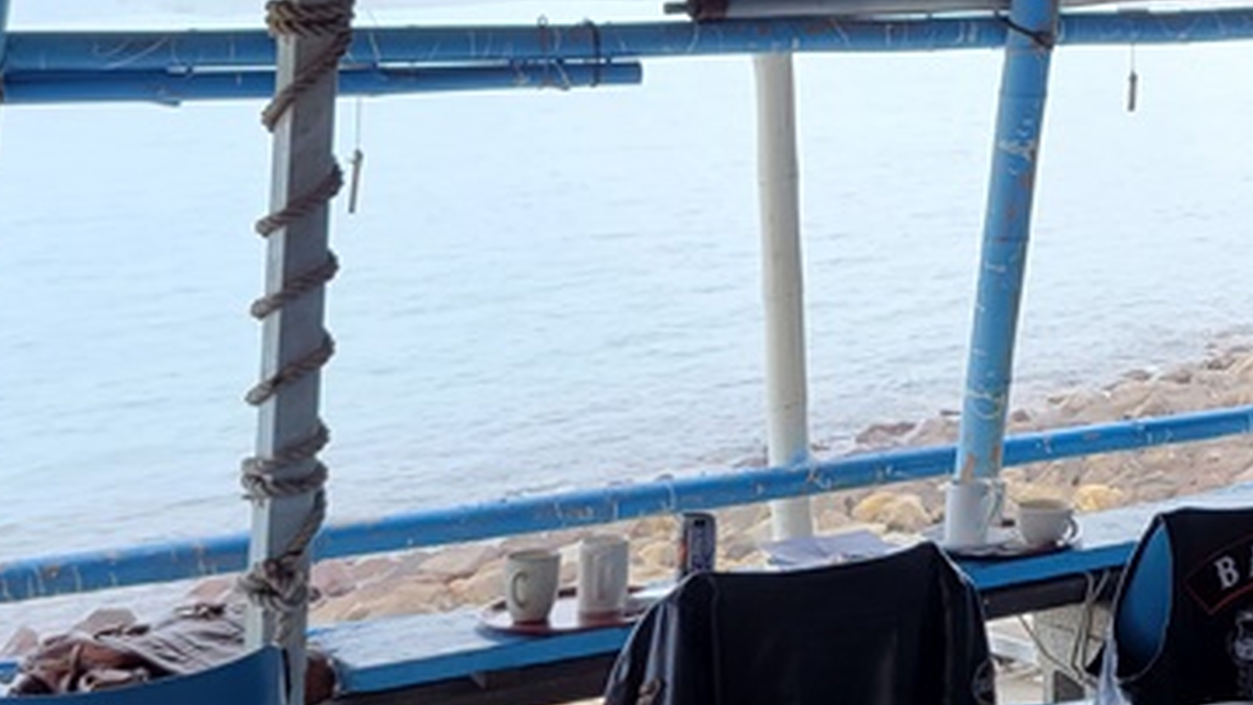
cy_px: -185
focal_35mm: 79
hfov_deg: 23.6
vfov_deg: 14.7
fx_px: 2625
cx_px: 1637
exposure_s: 1/175
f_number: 1.8
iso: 40
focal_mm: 5.4
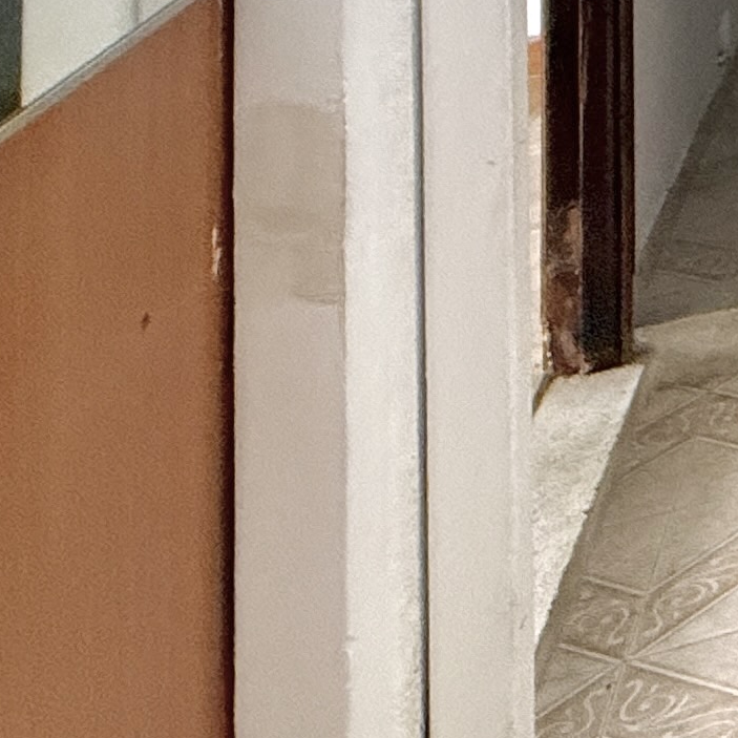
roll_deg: -0.3
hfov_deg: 13.2
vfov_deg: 18.9
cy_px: -574
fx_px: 1713
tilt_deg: -0.5
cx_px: 1975
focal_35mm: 71
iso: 320
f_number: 2.2
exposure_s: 1/60
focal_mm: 2.22
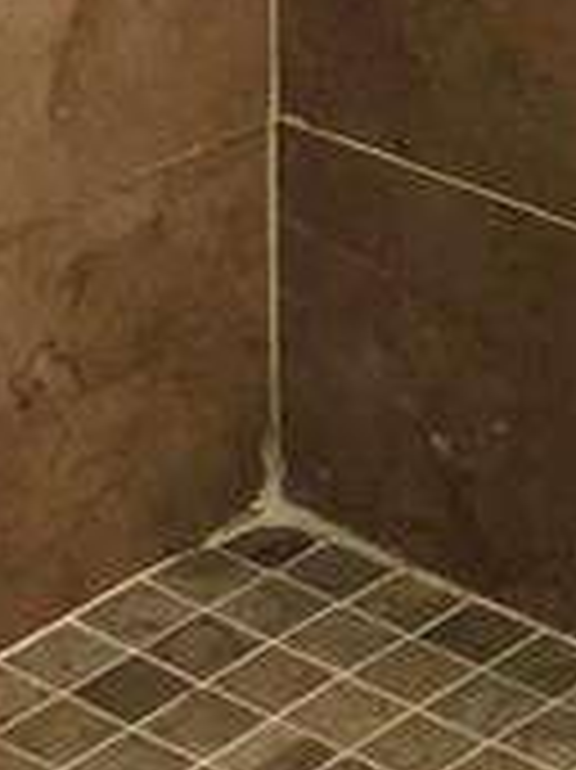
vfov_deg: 9.8
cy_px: -306
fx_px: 4376
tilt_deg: -17.4
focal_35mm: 197
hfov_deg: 7.4
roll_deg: -2.8
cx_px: 850
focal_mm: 4
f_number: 1.8
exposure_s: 1/15
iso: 50
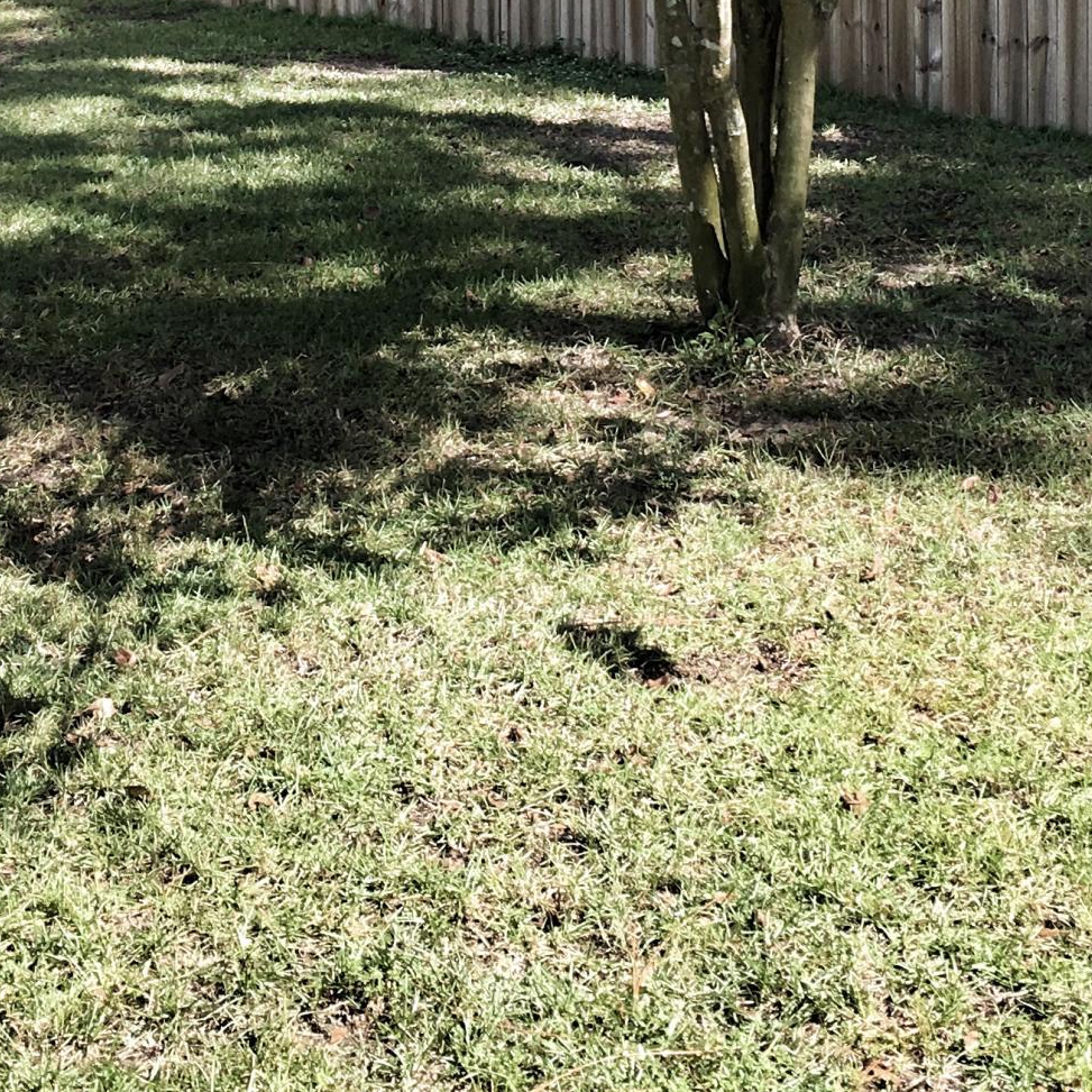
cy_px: -128
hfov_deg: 21.9
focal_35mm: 79
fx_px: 2820
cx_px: 557
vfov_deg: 20.8
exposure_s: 1/496
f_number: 2.2
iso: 25
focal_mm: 4.15
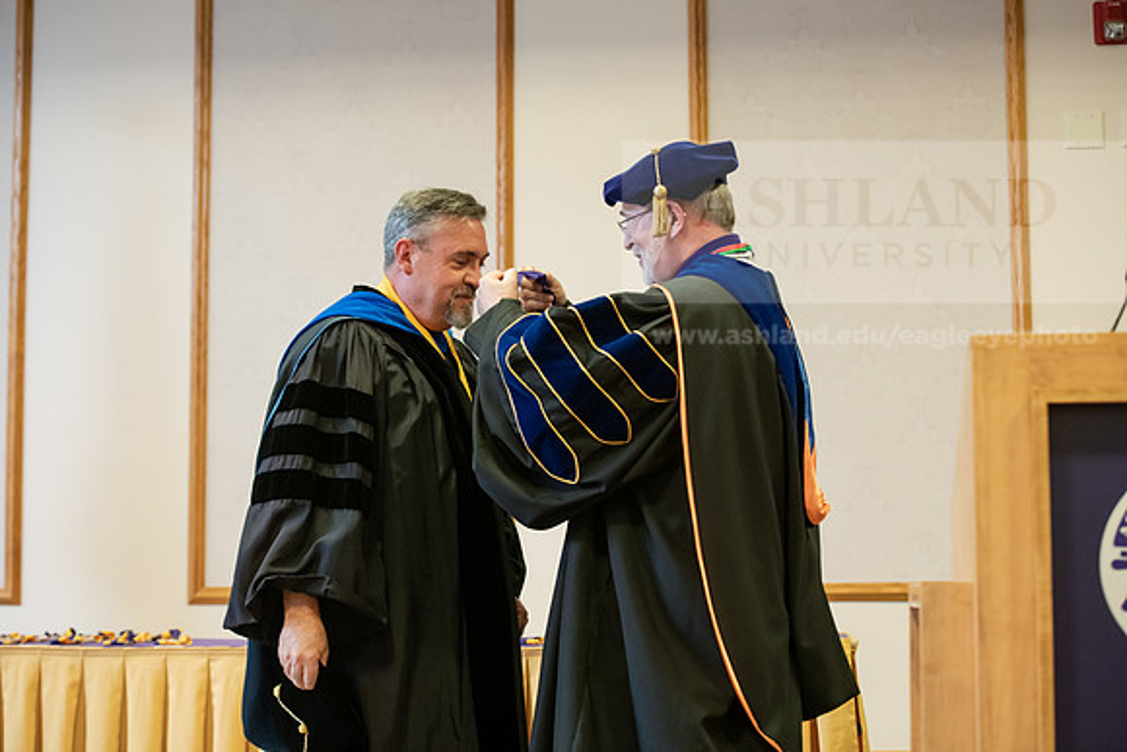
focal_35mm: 70
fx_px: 2192
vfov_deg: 19.5
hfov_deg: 28.8
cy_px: 376
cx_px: 564
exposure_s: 1/200
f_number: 3.5
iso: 2500
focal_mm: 70
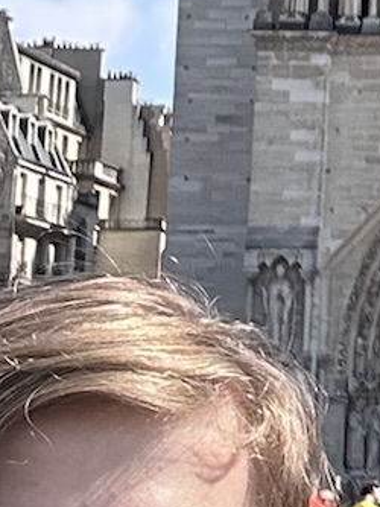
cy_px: -32
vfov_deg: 10.9
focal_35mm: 180
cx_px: 883
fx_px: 2633
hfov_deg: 7.7
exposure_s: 1/365
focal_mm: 2.69
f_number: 1.9
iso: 25
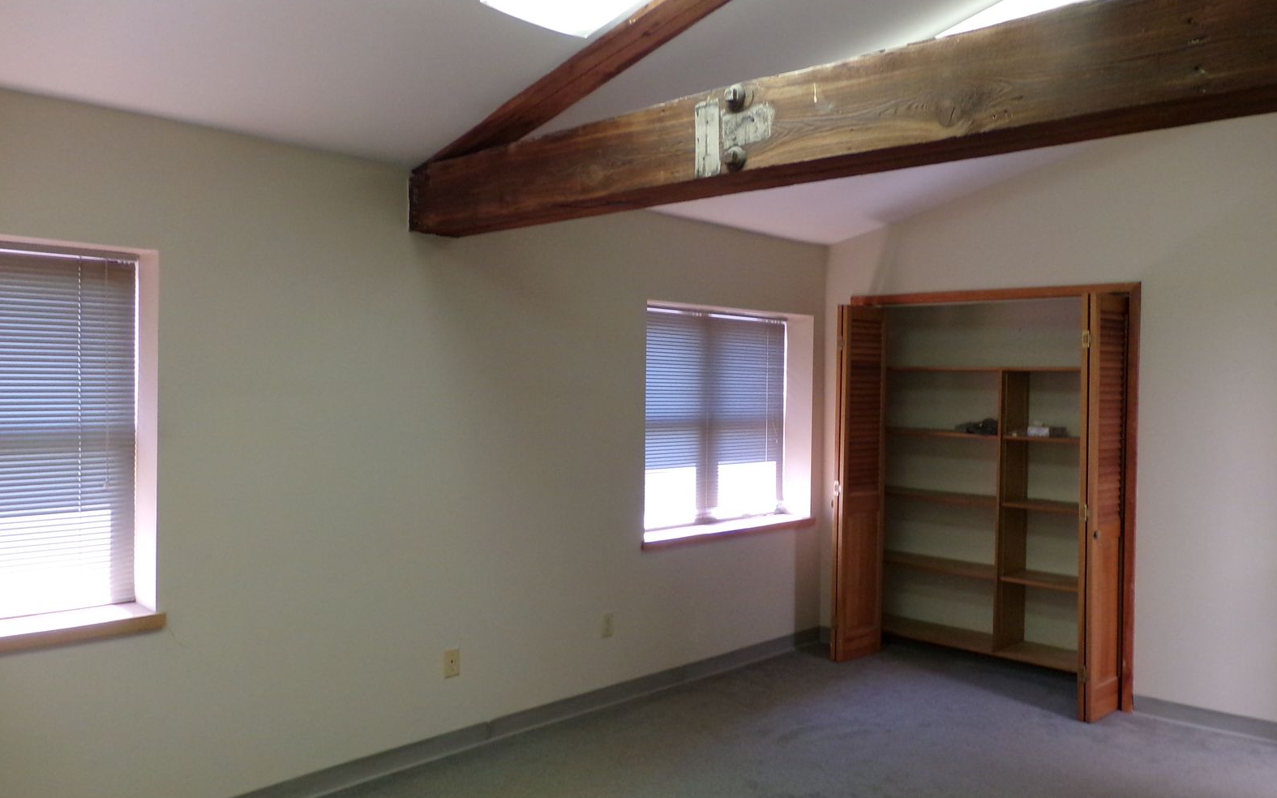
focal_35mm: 28
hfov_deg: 66.5
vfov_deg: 44.5
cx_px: 646
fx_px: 974
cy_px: 387
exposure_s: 1/45
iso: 200
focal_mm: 4.7
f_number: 3.2
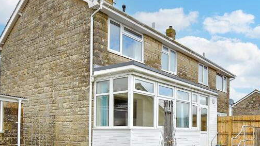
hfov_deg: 58.2
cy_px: 128
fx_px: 221
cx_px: 192
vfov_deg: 34.9
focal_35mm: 32
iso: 160
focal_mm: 10
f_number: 8
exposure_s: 1/80
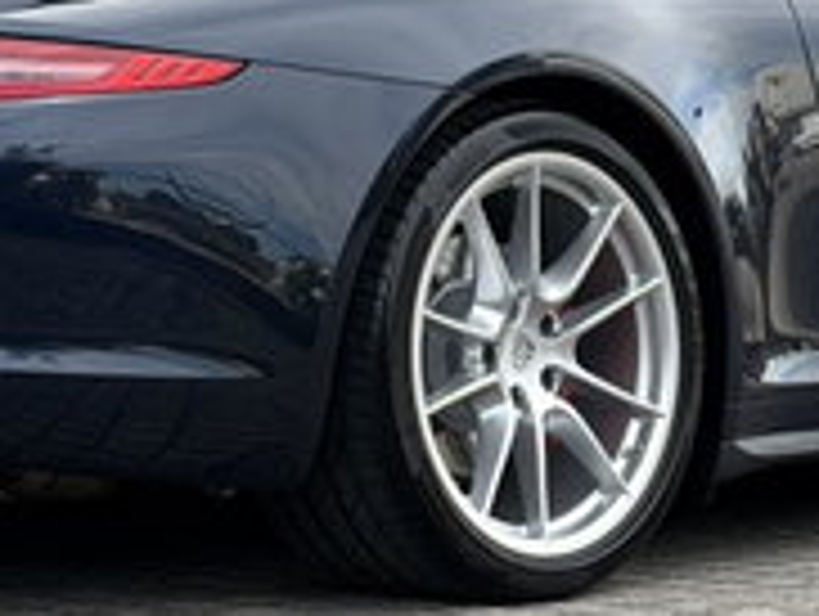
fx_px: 4786
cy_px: 310
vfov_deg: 7.4
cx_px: 490
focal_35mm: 202
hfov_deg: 9.8
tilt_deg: -3.1
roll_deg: +0.5
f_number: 1.78
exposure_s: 1/1013
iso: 64
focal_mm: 6.76
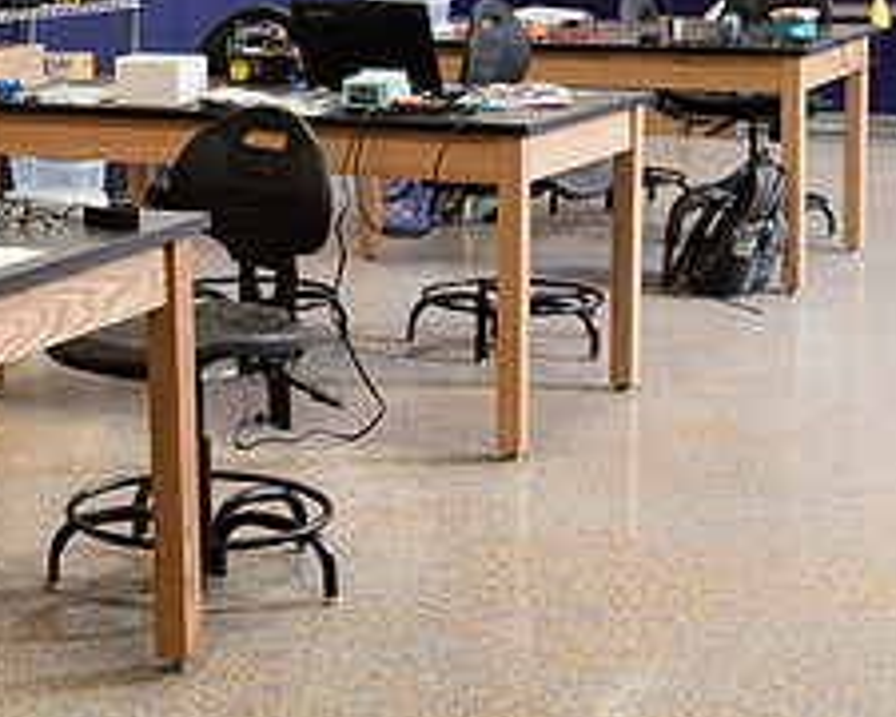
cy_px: 118
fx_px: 2307
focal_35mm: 87
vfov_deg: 17.5
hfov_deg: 21.5
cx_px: 108
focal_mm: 36
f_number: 4
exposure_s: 1/200
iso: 1000
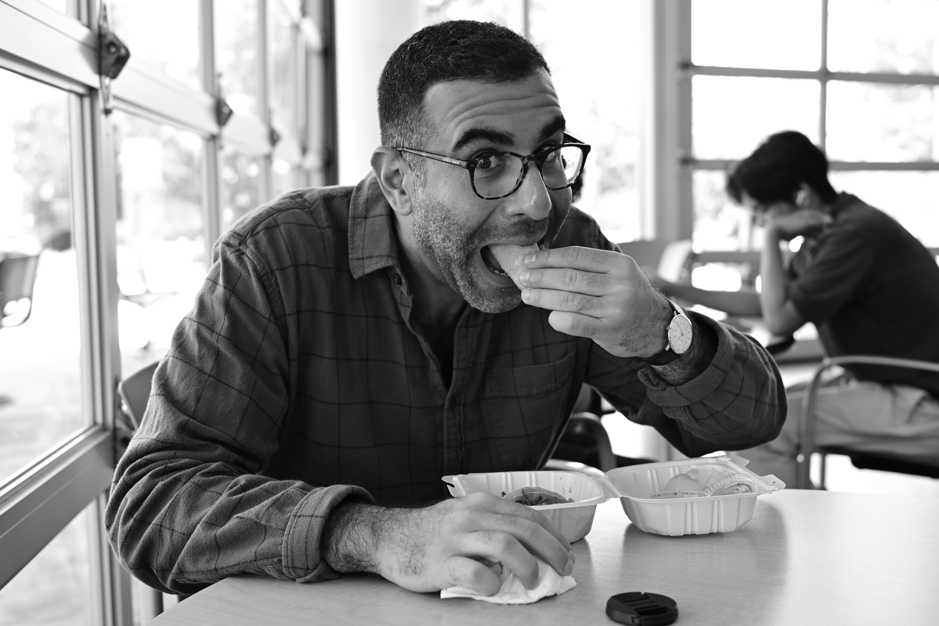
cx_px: 436
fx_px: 1148
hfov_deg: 44.5
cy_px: 284
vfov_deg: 30.5
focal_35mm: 44
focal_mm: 40
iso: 450
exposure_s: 1/125
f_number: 4
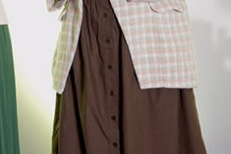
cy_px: -35
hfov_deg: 11.0
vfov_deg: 7.4
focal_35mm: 183
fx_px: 1175
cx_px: -43
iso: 500
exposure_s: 1/20
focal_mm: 28
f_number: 5.6
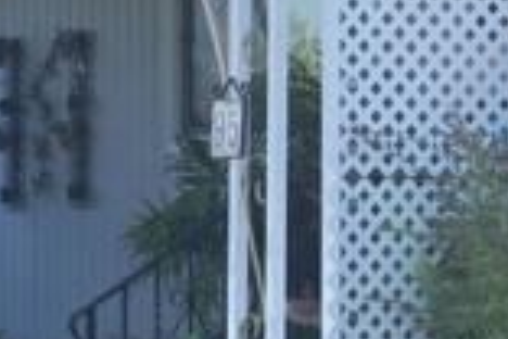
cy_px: 86
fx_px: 3062
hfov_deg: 9.1
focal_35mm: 217
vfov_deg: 6.3
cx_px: 853
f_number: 4.5
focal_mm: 33
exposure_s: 1/320
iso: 100
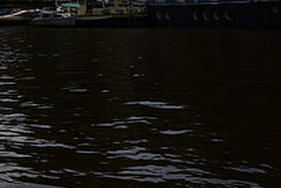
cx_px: -108
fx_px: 609
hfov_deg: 22.5
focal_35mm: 78
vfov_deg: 16.8
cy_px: -33
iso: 90
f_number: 16
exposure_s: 1/160
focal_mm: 28
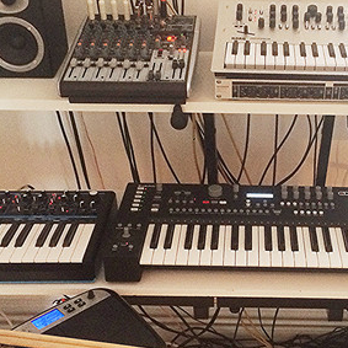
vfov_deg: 29.5
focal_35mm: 58
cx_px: 252
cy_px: 183
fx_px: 660
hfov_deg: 29.2
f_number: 2.2
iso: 320
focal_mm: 4.15
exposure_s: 1/33
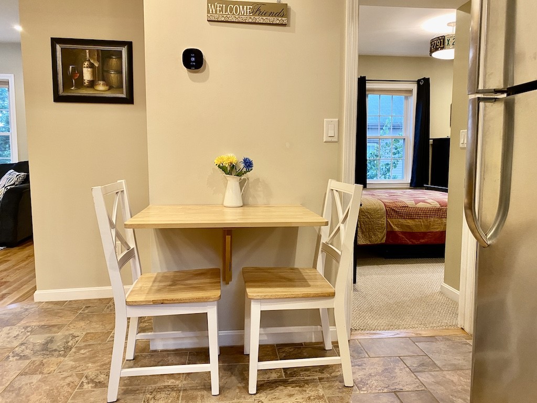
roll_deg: -0.2
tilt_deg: -5.6
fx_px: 403
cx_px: 268
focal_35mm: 26
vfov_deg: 53.1
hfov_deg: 67.3
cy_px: 202
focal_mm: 4.25
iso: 160
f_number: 1.8
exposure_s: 1/59
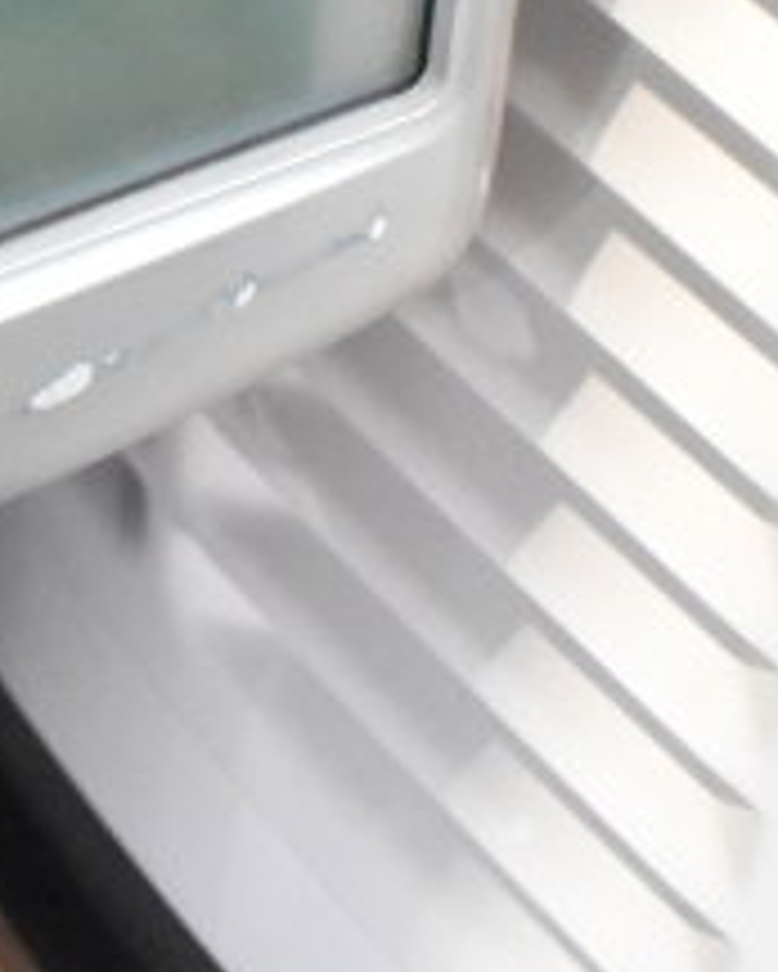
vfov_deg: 10.0
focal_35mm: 179
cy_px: -983
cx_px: -279
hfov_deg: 8.5
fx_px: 5148
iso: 6400
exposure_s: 1/100
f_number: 5
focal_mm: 30
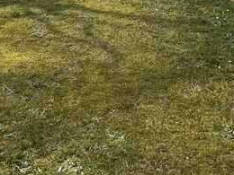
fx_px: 406
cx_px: 119
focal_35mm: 60
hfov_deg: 32.2
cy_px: -204
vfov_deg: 16.4
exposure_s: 1/2222
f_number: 1.8
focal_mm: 1.57
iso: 32
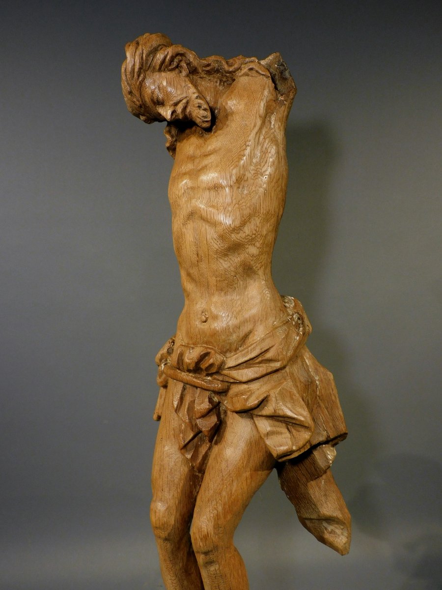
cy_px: 295
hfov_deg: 49.7
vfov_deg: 63.4
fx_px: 477
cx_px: 221
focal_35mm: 28
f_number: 3.5
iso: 160
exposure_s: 1/30
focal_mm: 5
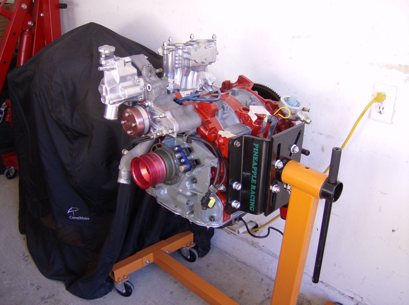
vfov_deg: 39.5
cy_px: 152
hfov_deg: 51.5
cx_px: 204
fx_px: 424
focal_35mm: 36
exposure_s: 1/64
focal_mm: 6
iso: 119
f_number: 2.8
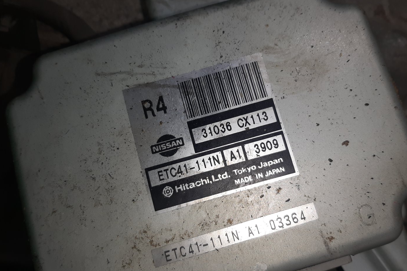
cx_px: 208
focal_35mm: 28
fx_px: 316
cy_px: 146
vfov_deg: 46.4
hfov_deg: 65.5
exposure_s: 1/198
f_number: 1.7
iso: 40
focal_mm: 3.93
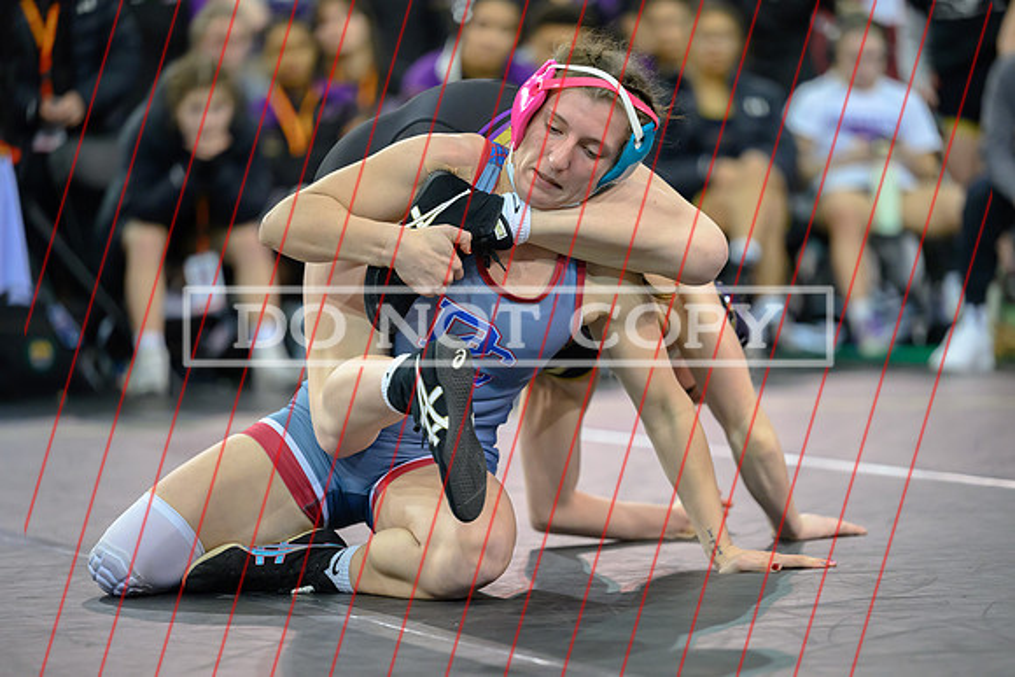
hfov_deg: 13.2
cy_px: 338
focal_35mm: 155
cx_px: 508
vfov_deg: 8.9
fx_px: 4371
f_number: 2.8
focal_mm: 155
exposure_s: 1/800
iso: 5000
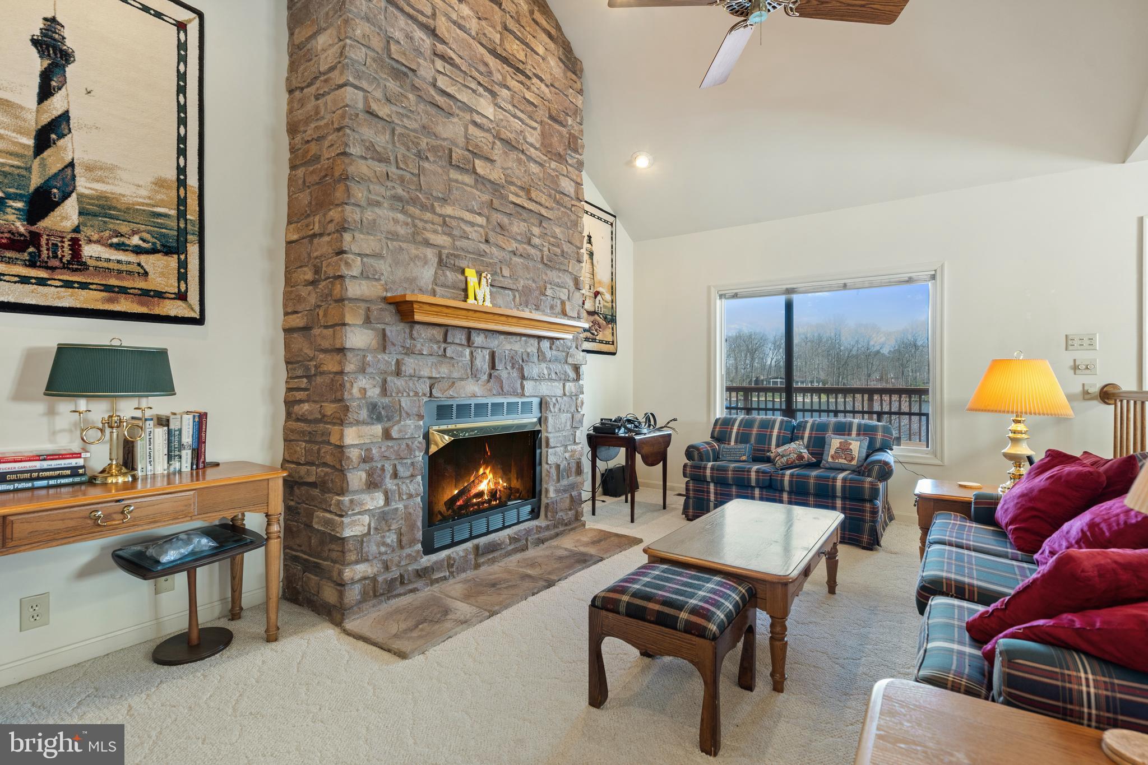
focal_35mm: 16
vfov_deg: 73.7
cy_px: 382
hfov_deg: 96.7
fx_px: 510
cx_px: 574
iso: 500
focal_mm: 16
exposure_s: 1/4
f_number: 8
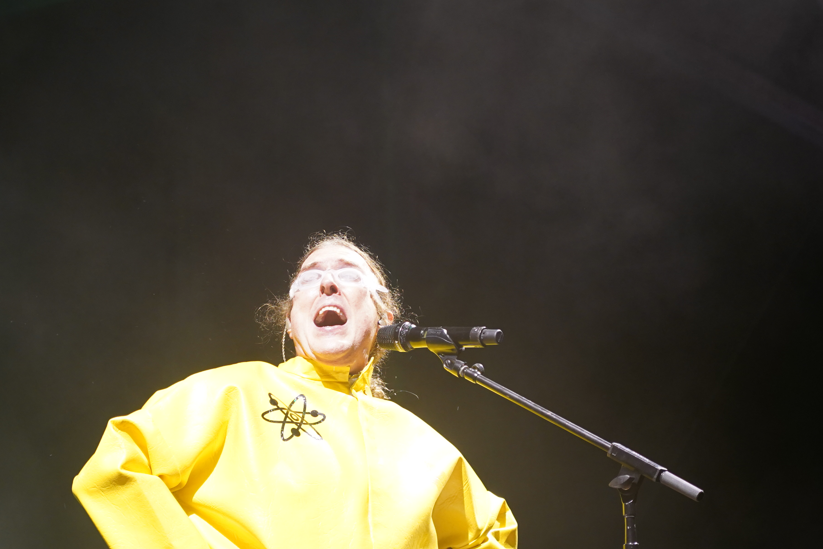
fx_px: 4000
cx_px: 416
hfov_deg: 11.7
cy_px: 446
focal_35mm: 175
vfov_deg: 7.8
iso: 1250
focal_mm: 105
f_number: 4
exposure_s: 1/160
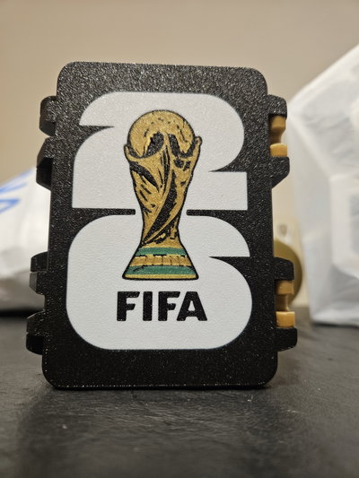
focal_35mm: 23
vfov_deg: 73.9
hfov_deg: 58.9
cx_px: 180
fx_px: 318
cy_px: 239
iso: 320
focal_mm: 5.4
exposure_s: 1/100
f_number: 1.8
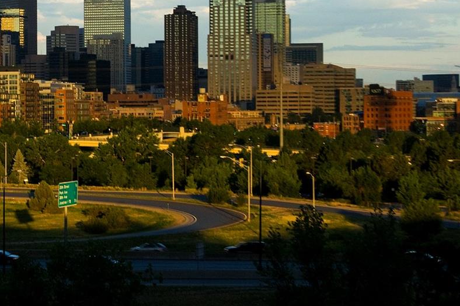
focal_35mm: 137
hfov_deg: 14.8
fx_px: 1748
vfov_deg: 9.9
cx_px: 9
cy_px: 45
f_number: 10
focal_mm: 45
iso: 400
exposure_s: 1/60
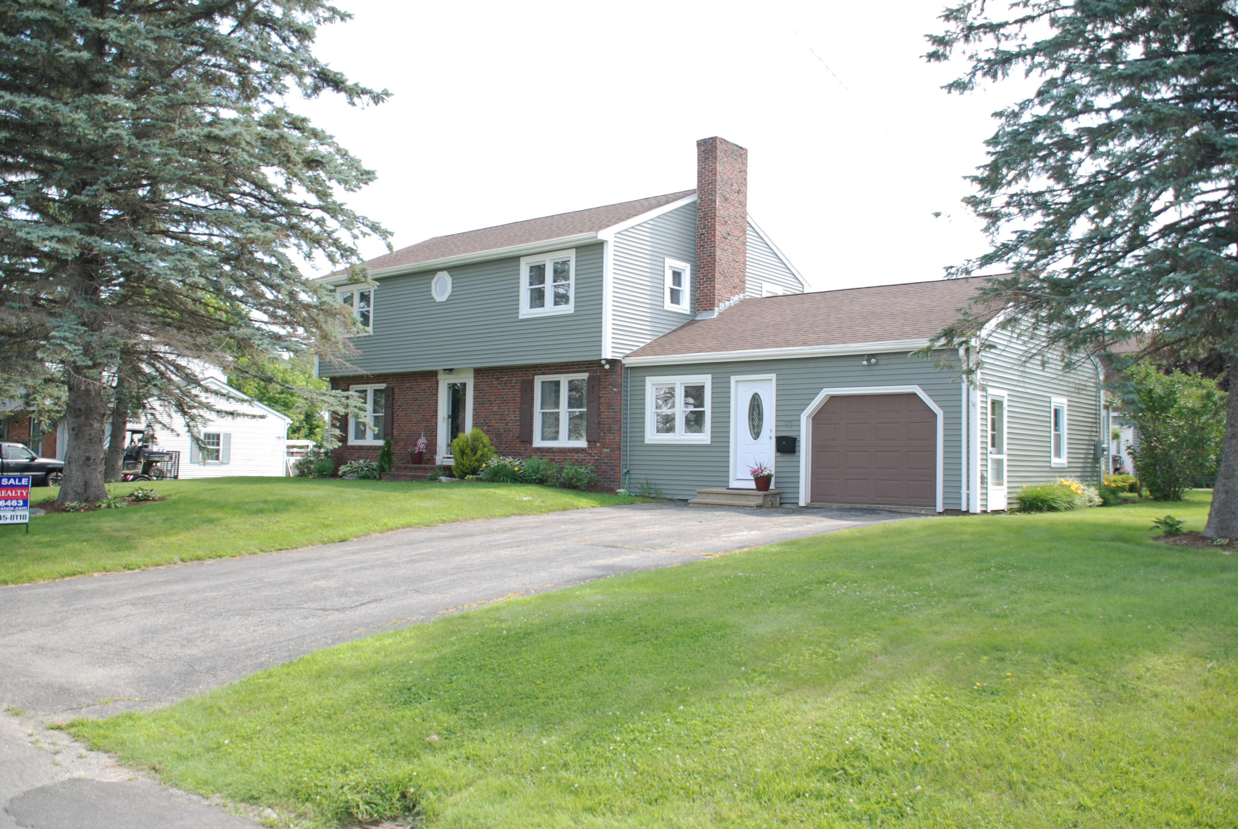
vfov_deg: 43.7
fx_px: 1033
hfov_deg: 61.9
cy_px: 414
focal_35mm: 30
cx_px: 619
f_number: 6.3
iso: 100
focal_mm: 20
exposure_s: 1/160
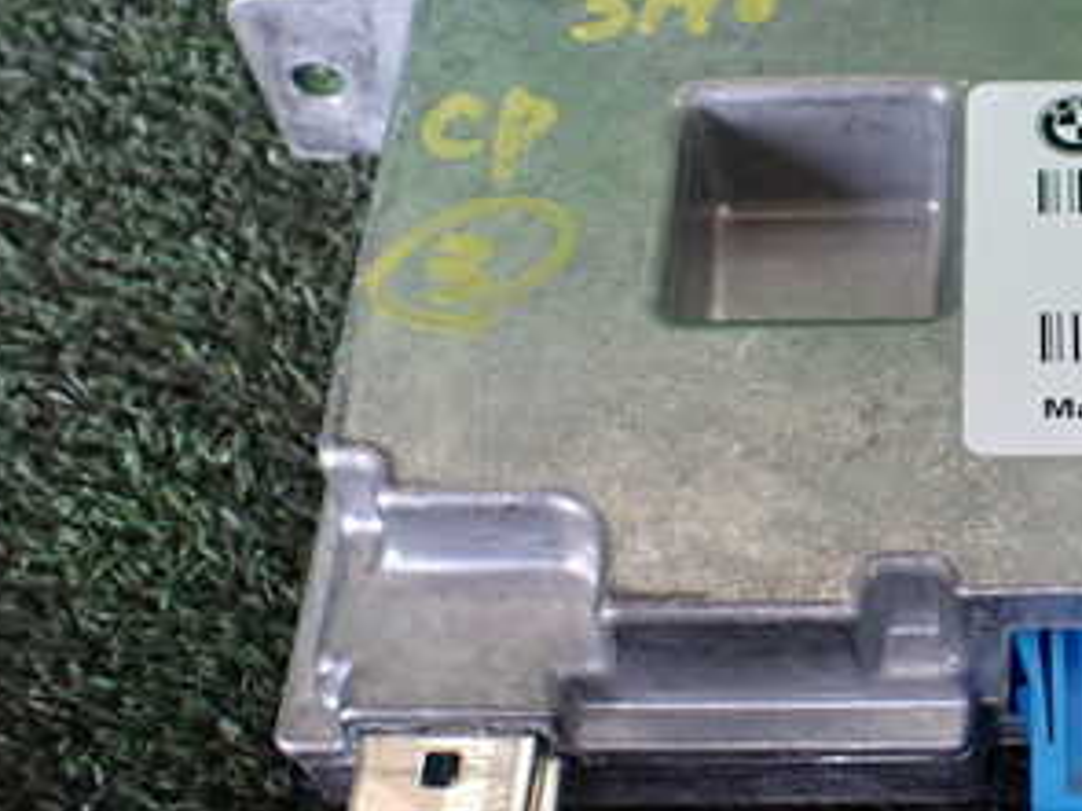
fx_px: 1906
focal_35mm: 61
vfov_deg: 24.0
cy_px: 349
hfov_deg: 30.3
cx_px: 983
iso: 800
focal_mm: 5.4
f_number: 2.3
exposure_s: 1/40
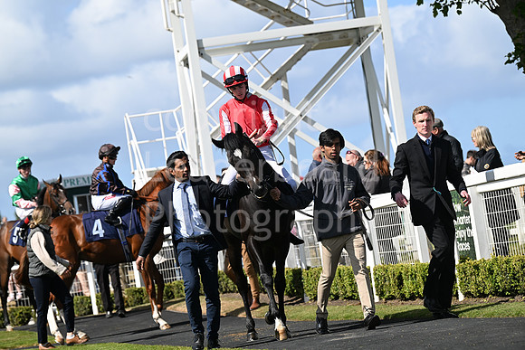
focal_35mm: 145
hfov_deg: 14.2
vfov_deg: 9.5
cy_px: 175
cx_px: 262
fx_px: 2115
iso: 400
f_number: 5.6
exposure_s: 1/2500
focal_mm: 145
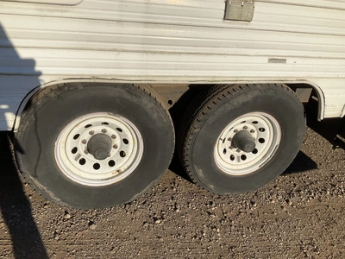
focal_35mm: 29
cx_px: 172
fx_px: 289
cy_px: 130
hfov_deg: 61.7
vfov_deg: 48.2
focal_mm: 3
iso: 25
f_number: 1.8
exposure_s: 1/2801
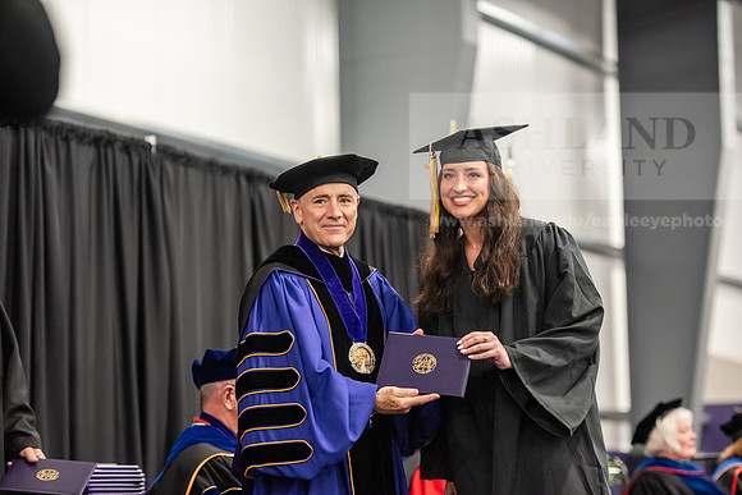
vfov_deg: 12.2
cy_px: 248
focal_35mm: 112
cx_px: 371
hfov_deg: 18.3
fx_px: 2309
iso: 3200
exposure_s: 1/200
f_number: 3.2
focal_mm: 112
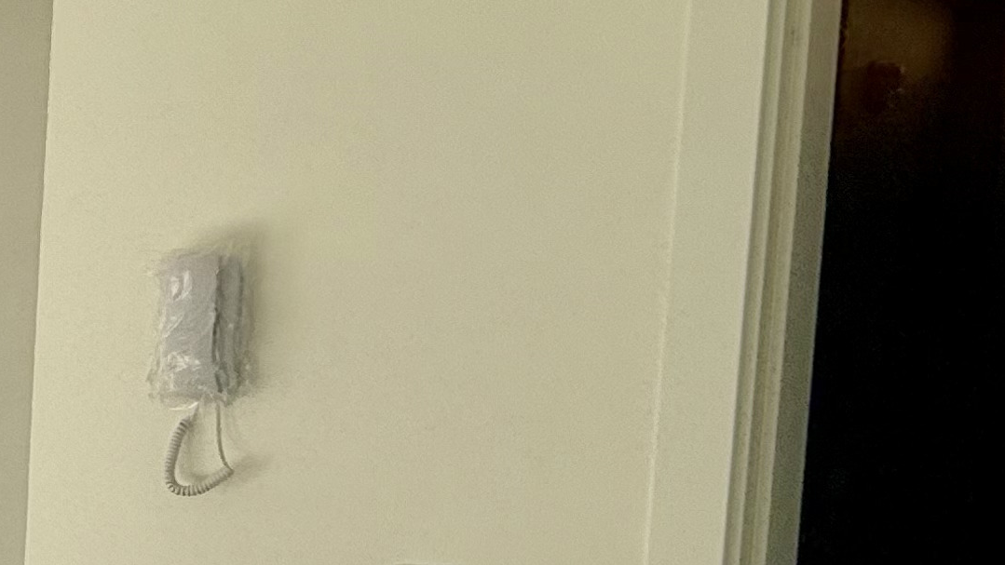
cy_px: 477
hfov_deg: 22.8
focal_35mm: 57
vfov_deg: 20.8
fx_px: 1519
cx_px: -756
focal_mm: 2.22
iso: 64
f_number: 2.2
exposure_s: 1/1068
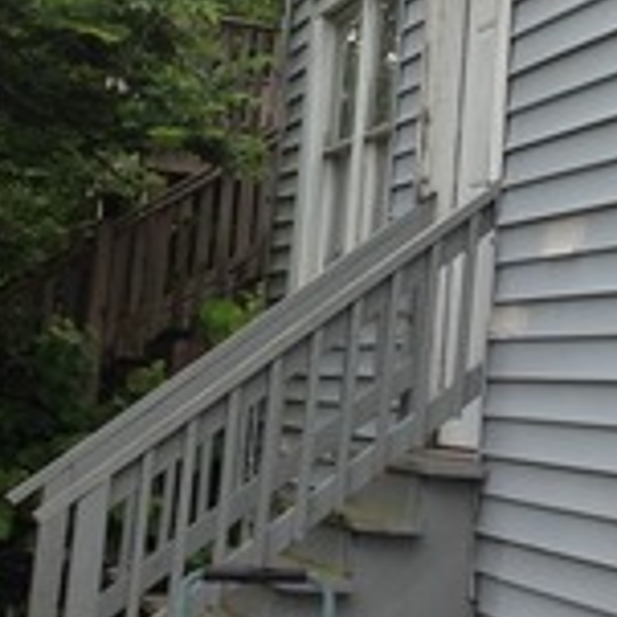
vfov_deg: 17.7
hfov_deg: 17.6
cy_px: 290
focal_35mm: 98
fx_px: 1976
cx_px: 509
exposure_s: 1/521
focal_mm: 4.28
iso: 50
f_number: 2.4
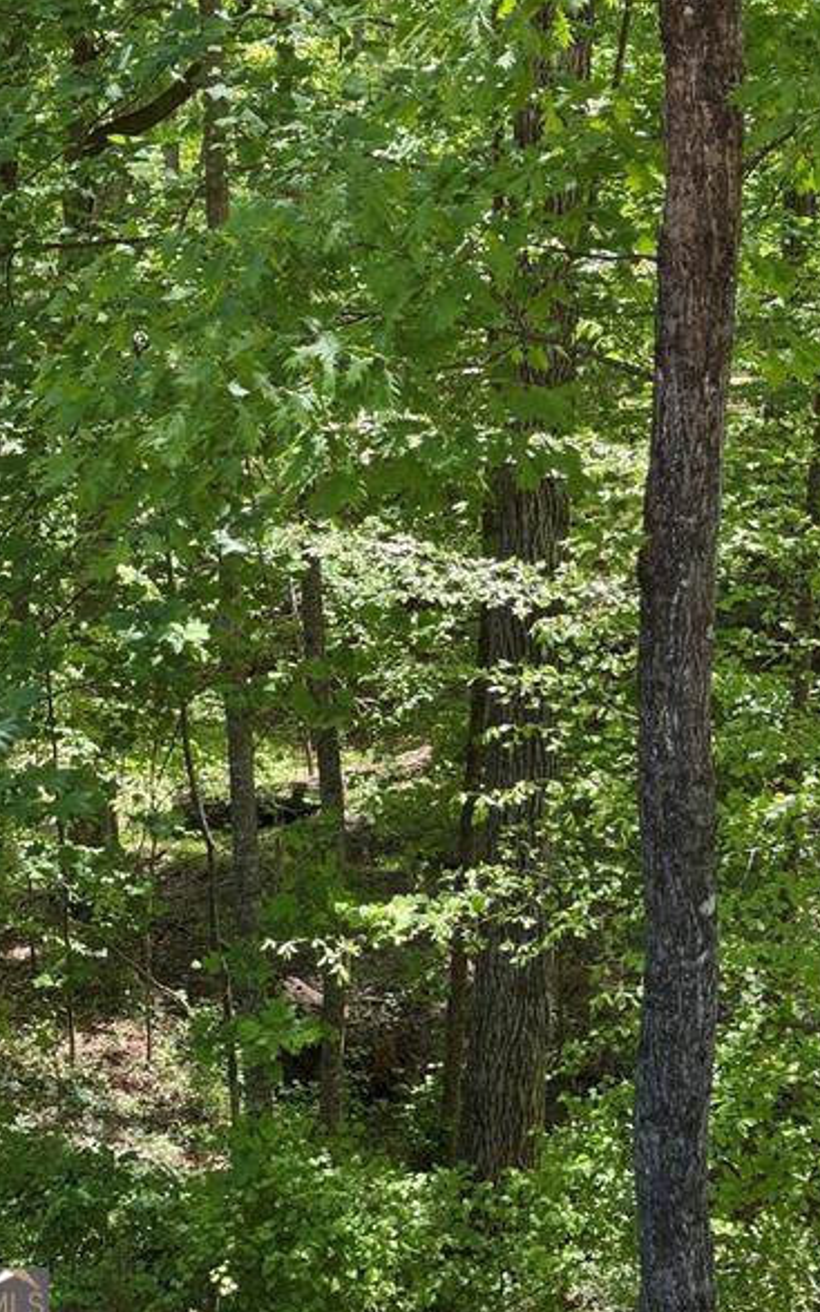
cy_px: 664
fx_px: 1859
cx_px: 351
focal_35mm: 52
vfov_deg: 38.9
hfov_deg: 24.9
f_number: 1.78
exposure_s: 1/298
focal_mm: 6.76
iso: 64
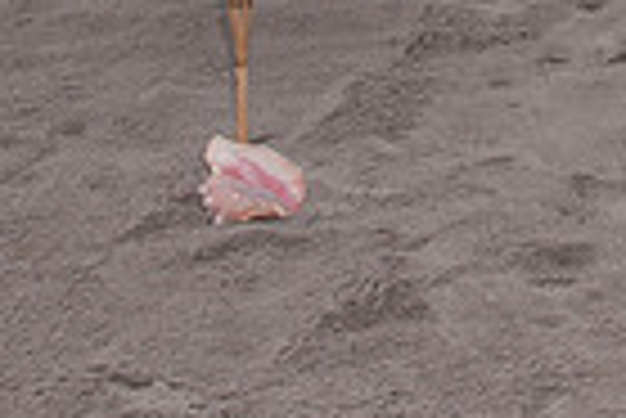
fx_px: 1984
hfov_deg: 17.2
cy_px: -339
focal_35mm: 114
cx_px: 725
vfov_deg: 11.2
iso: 100
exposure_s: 1/250
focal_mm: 18
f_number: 10
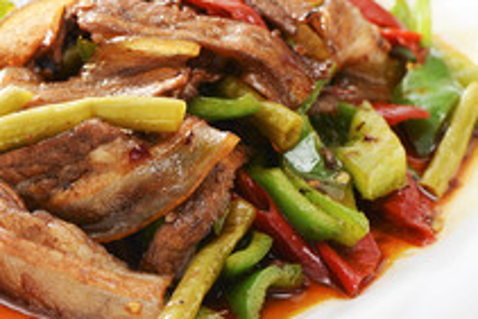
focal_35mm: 268
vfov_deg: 5.1
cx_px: 65
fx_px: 3561
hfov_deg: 7.7
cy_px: 75
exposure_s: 1/125
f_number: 8
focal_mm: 105
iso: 160
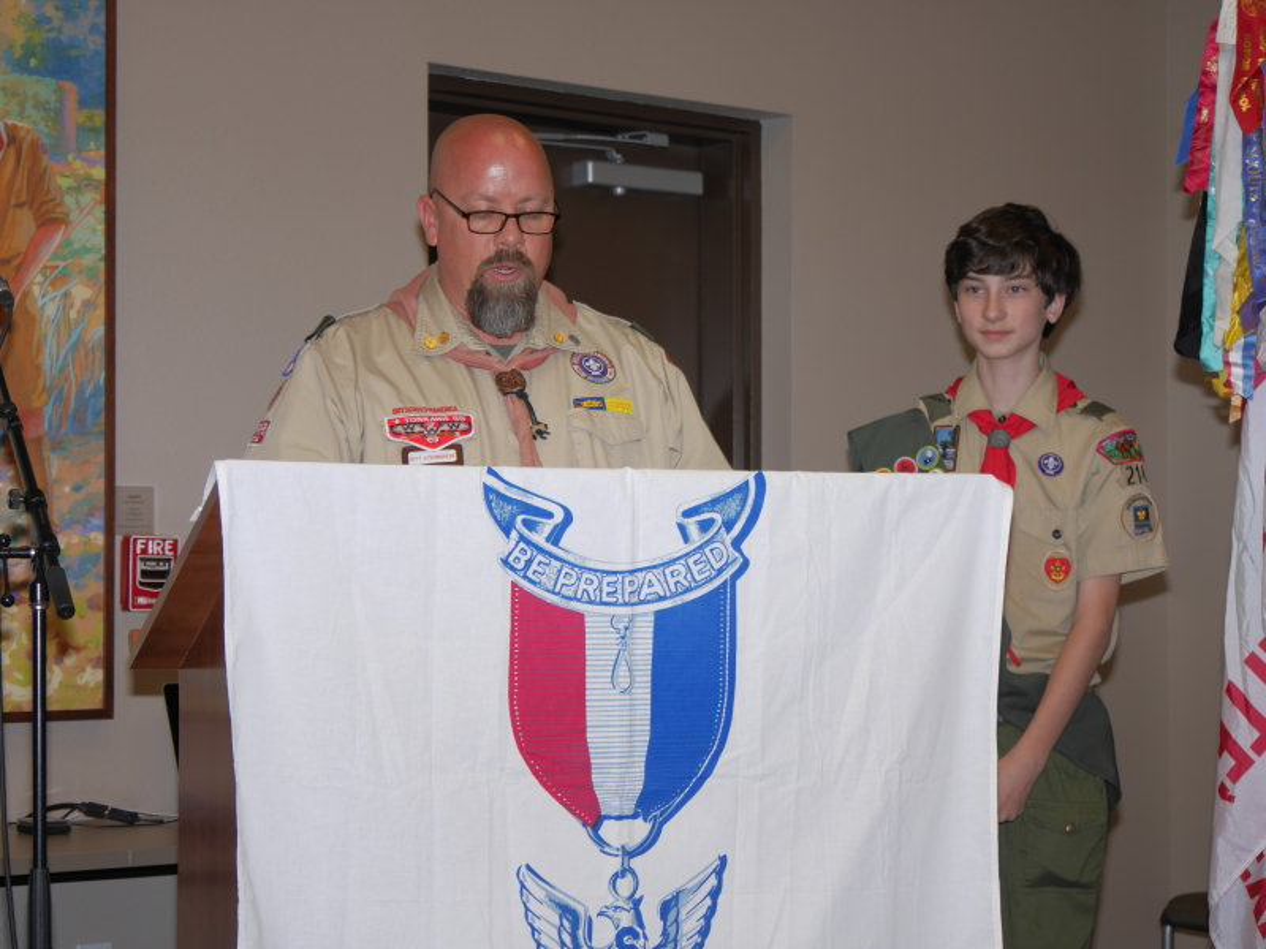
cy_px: 474
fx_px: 2926
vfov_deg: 18.4
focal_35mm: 80
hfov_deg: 24.4
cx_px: 633
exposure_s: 1/60
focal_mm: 40
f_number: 4.7
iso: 200
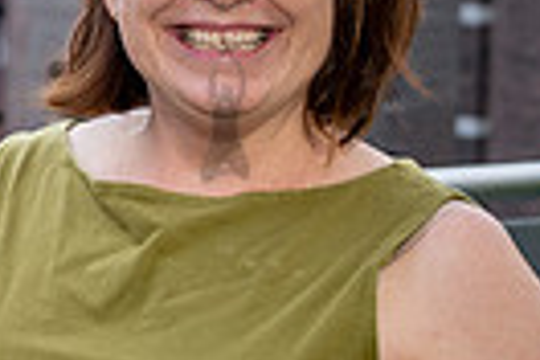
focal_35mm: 170
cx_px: -638
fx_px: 2550
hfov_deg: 10.8
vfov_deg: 8.1
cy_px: 56
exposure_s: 1/160
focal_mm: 35
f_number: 4
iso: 1000
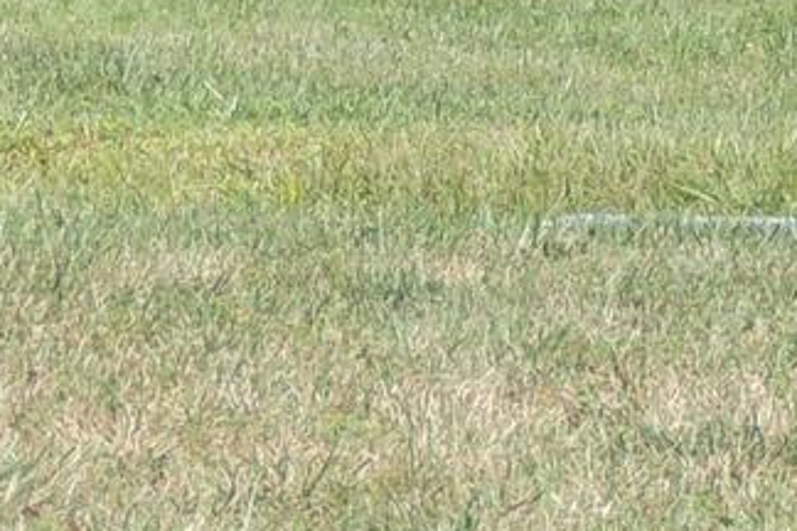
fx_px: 24749
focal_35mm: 1118
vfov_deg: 1.2
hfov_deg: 1.8
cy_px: -1069
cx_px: 605
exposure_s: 1/320
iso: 100
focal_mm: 30.3
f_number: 4.5
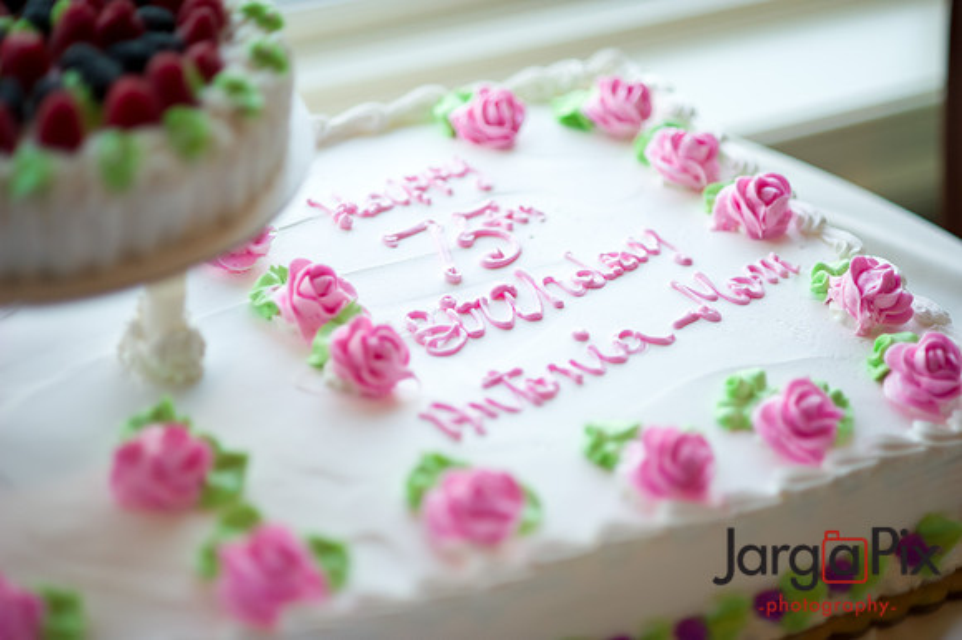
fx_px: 2270
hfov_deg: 23.9
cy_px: 320
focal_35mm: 85
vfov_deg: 16.1
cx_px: 481
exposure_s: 1/2500
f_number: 1.8
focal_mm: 85
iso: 1600
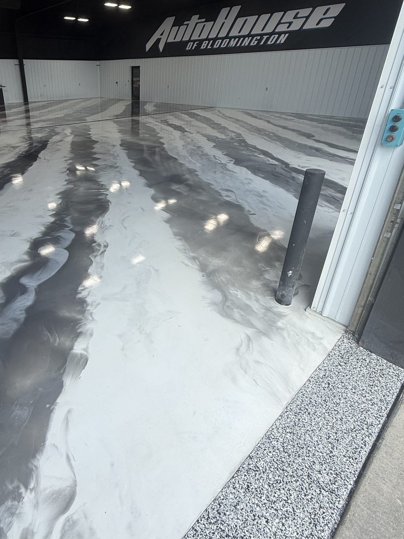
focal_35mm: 21
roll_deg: +0.1
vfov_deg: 78.3
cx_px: 122
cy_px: 223
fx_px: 327
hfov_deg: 61.3
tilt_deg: -22.3
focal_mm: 2.22
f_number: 2.2
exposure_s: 1/445
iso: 50
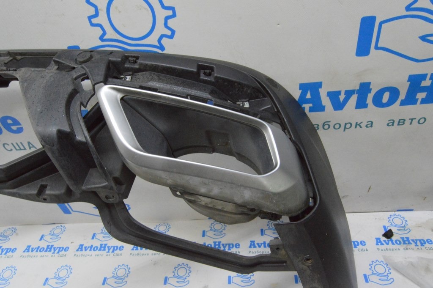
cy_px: 144
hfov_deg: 67.4
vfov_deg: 47.9
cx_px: 216
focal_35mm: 27
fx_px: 324
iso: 6400
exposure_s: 1/20
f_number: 20
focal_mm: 18
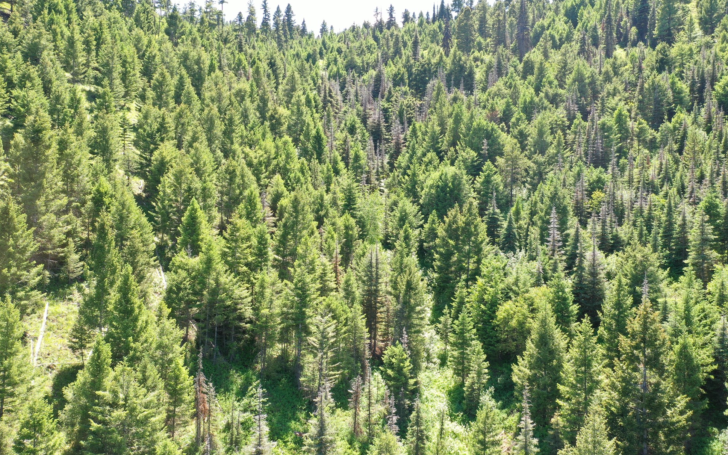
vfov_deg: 39.4
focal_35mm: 32
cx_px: 400
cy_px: 215
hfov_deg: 59.5
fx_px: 635
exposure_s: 1/120
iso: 100
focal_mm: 10.26
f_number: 4.5
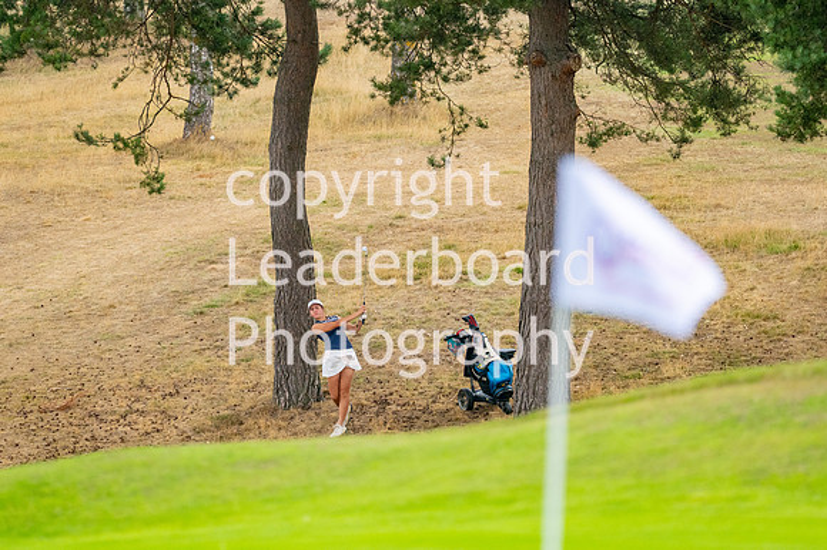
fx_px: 10331
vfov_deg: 3.1
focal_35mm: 450
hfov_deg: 4.6
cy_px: 275
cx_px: 414
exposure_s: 1/4000
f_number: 4.5
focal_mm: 300
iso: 800
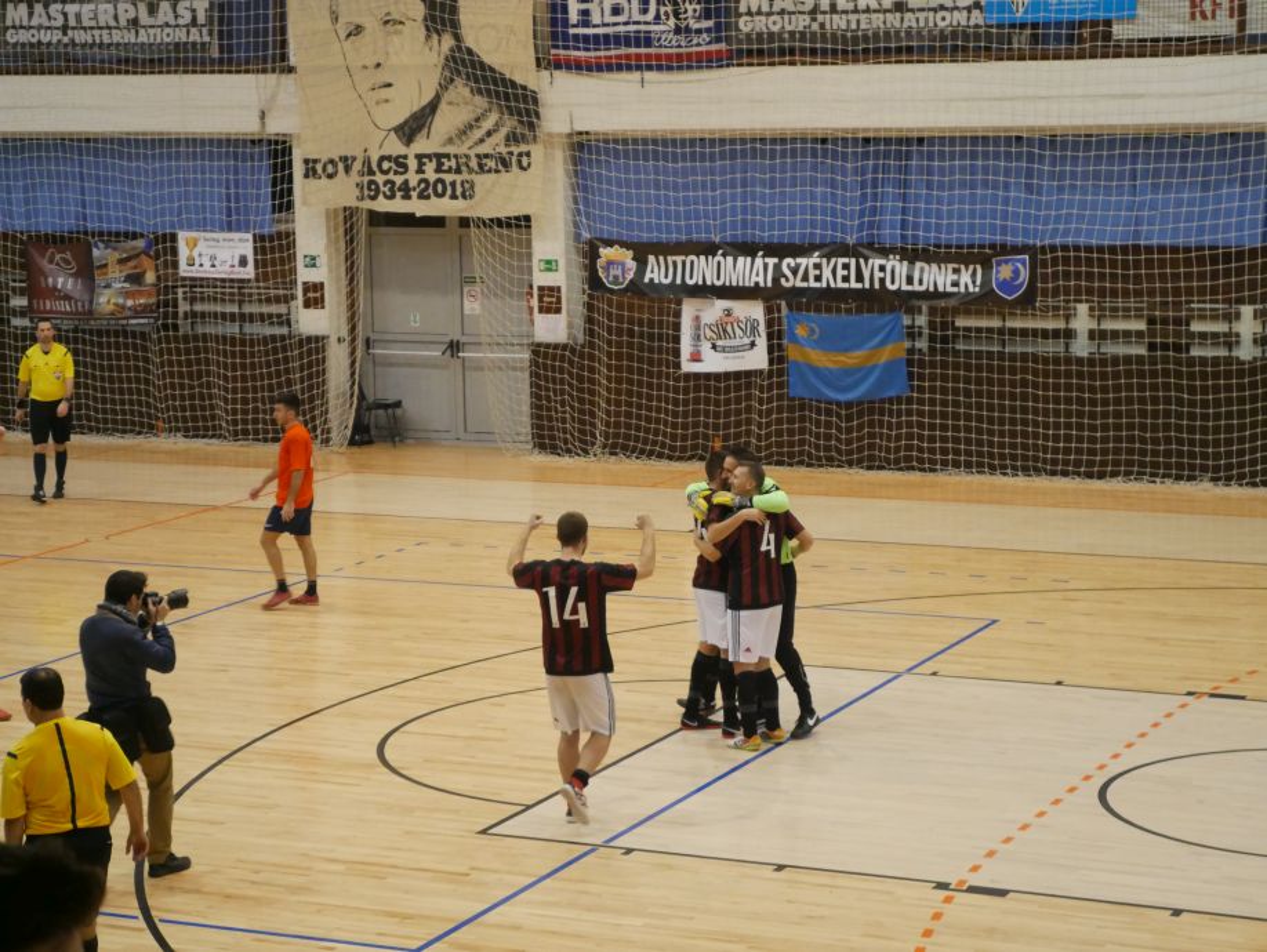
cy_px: 476
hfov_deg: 23.3
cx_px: 634
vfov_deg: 17.6
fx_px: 3077
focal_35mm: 84
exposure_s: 1/100
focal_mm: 42
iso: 3200
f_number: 5.6
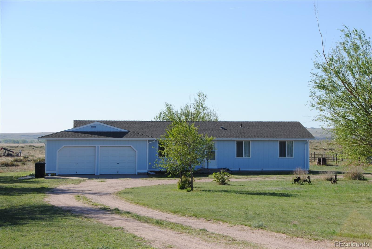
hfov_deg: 27.0
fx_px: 776
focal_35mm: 75
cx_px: 186
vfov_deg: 18.2
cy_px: 124
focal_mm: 50
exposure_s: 1/250
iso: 100
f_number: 8
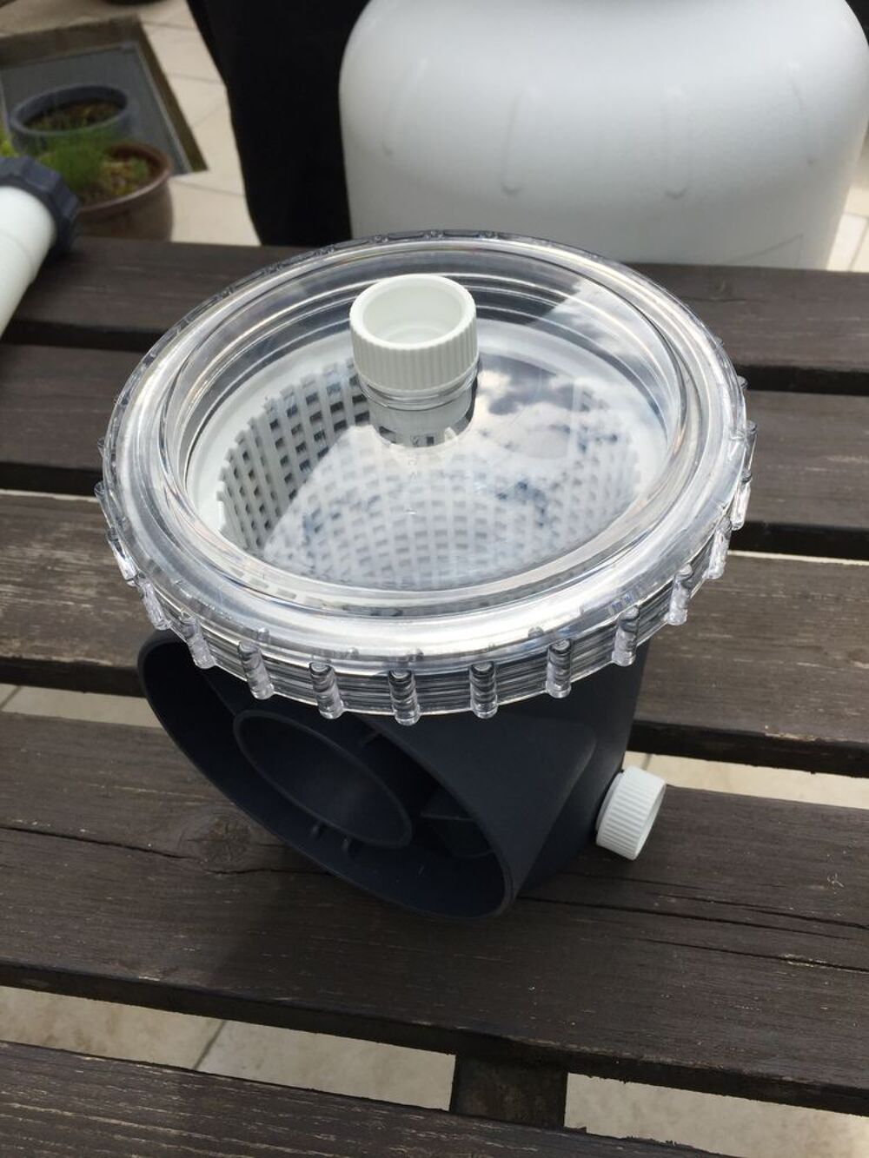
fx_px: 971
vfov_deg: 61.7
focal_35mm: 29
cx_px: 434
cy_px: 579
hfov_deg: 48.2
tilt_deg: -49.2
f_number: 2.2
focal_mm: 4.15
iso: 32
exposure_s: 1/1647
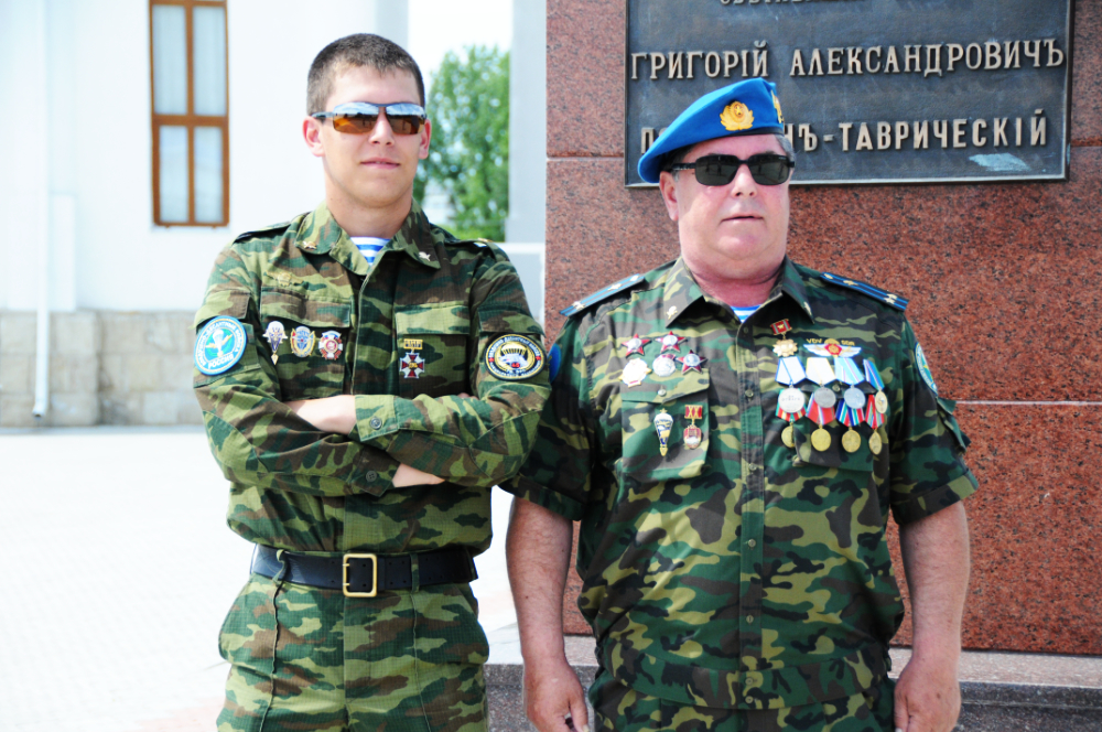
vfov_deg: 14.0
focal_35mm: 98
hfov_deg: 20.9
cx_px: 551
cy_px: 366
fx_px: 2981
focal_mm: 65
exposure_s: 1/1250
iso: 640
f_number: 5.6
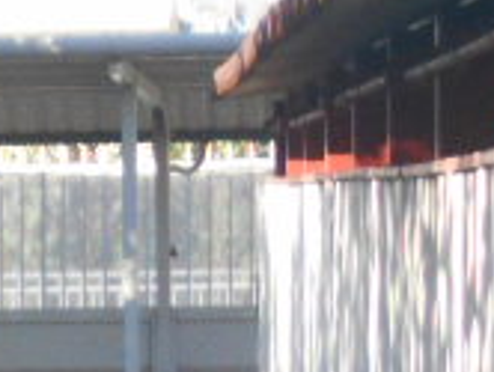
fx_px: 7160
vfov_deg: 3.0
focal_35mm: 501
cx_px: -378
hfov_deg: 3.9
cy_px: 682
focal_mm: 23
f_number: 6.5
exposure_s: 1/250
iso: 450
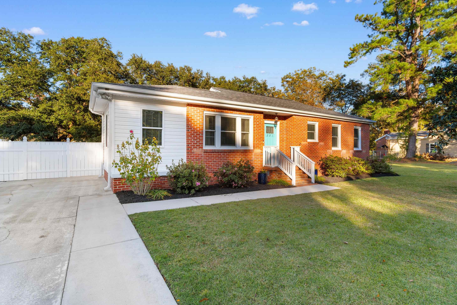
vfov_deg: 70.4
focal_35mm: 17
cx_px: 236
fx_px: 216
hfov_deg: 93.2
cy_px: 144
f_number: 5.6
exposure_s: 1/125
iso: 100
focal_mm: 11
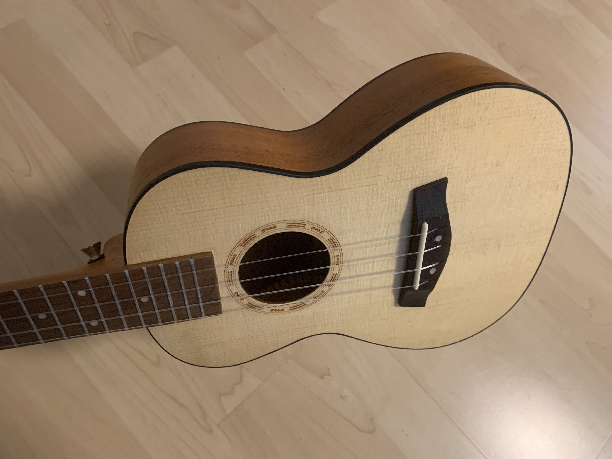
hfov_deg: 67.3
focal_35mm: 26
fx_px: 460
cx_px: 306
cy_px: 230
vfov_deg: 53.1
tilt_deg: -70.5
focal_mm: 4.25
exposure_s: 1/50
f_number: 1.8
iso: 320
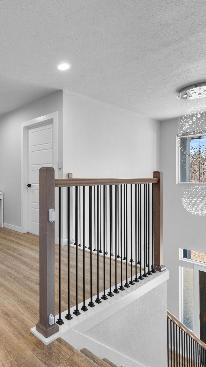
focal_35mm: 23
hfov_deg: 45.1
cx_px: 22
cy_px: 181
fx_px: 223
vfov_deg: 78.7
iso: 320
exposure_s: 1/15
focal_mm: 14
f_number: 8
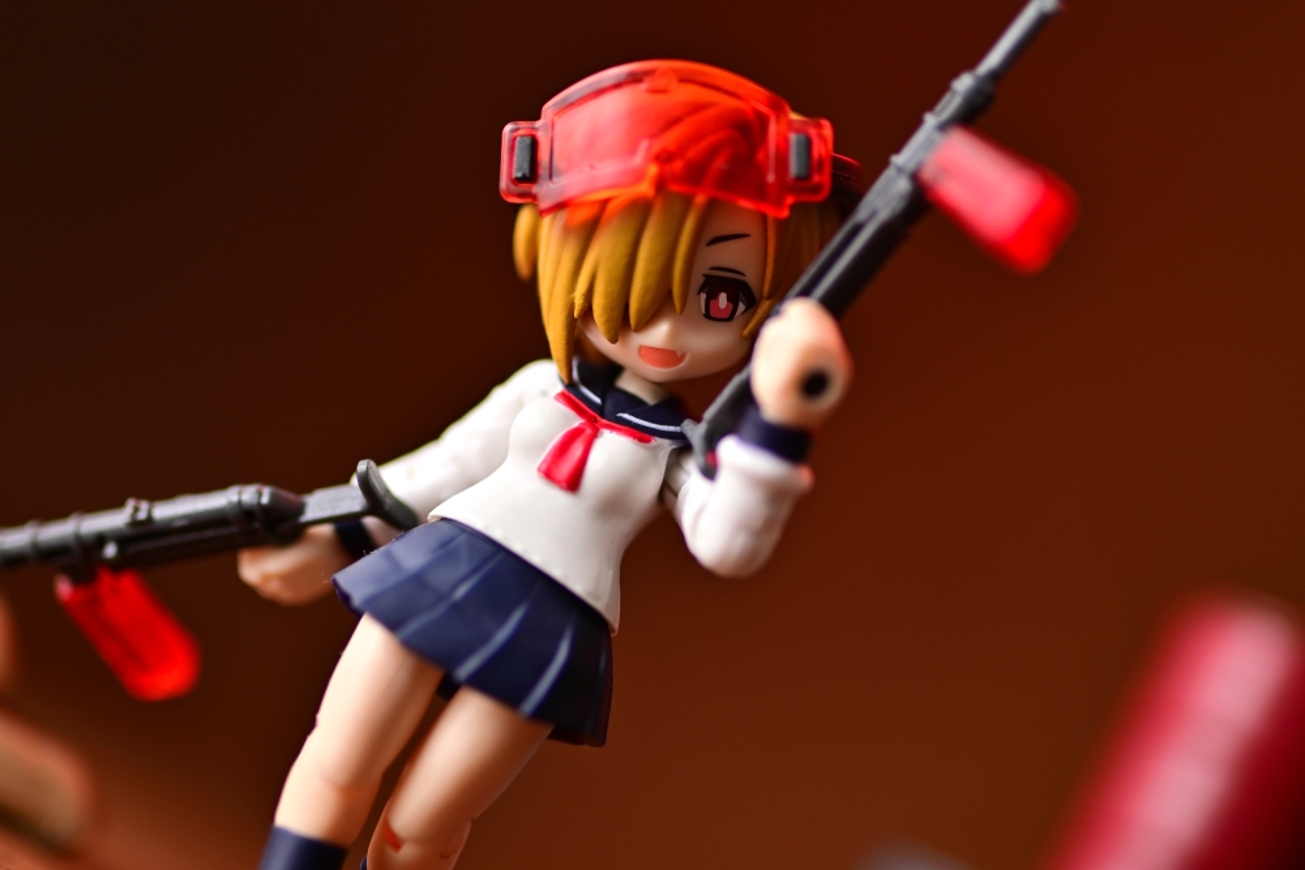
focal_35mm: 52
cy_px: 435
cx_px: 652
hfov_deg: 37.8
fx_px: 1903
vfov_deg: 25.8
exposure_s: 1/8
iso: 100
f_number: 1.8
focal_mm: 35
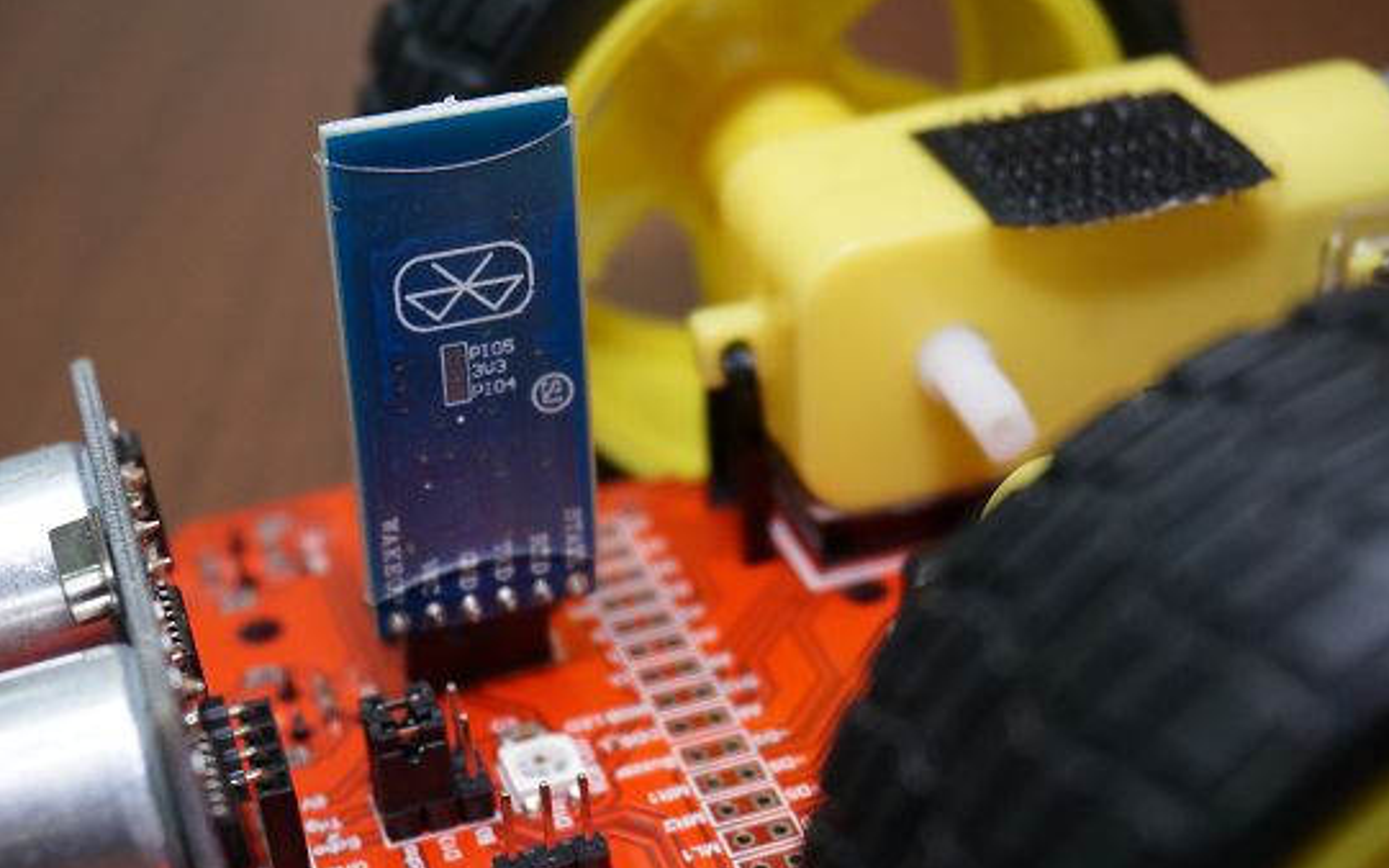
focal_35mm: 66
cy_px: 462
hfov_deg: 31.0
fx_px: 2498
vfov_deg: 19.7
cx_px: 606
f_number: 5.6
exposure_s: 1/160
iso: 800
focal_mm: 36
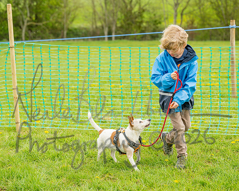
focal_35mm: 96
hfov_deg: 20.0
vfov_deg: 16.1
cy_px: 96
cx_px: 120
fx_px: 677
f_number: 4
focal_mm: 85
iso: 400
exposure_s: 1/1600
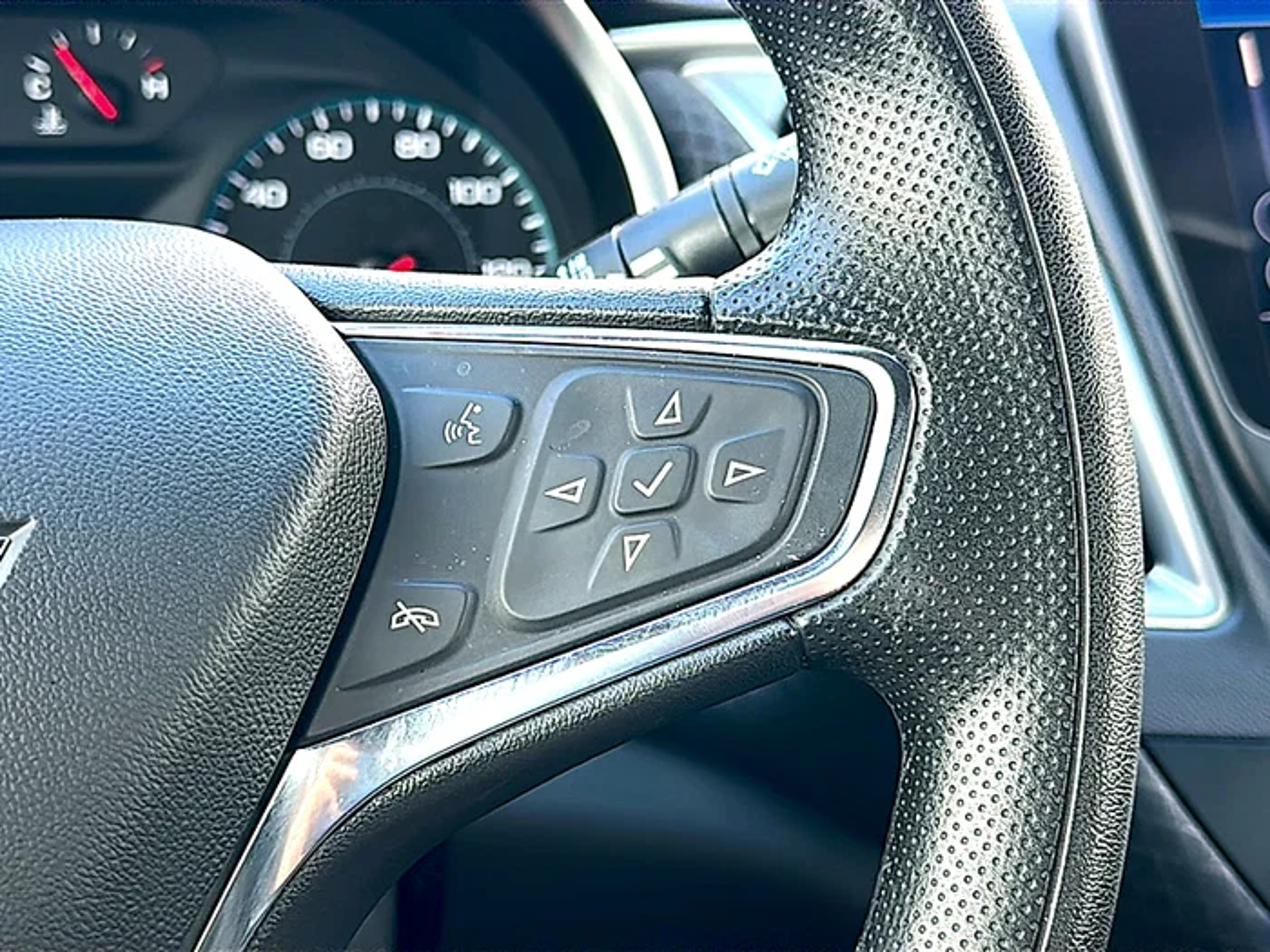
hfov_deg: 42.1
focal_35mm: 45
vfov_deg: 32.2
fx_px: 1651
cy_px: 476
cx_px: 635
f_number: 1.78
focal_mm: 6.86
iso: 50
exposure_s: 1/103
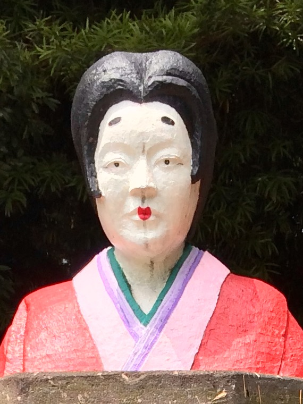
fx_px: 350
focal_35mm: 30
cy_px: 202
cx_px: 152
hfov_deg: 46.8
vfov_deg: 60.0
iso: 32
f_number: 2.2
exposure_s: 1/1026
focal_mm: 4.12
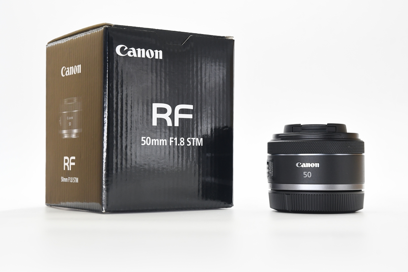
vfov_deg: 18.9
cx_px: 204
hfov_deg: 28.1
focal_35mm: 72
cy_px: 136
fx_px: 816
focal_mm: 48
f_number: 8
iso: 1250
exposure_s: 1/125
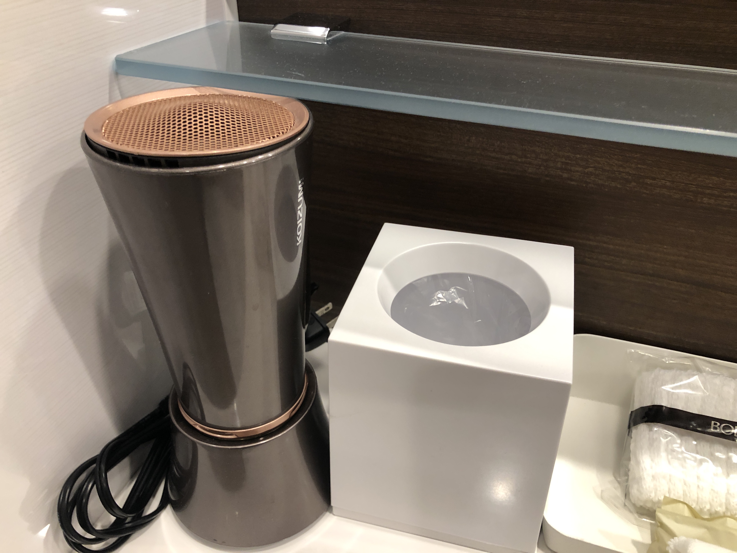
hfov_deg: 63.4
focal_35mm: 28
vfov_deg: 49.7
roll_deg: +0.7
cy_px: 276
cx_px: 368
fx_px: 596
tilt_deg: -36.9
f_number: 1.8
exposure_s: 1/17
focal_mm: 3.99
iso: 64
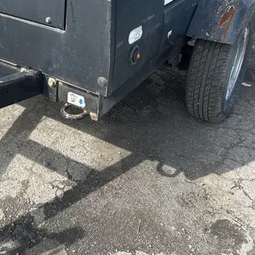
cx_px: 54
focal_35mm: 50
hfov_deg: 33.1
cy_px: 47
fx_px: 417
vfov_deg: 32.9
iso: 50
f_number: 1.5
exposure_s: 1/1511
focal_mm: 5.7
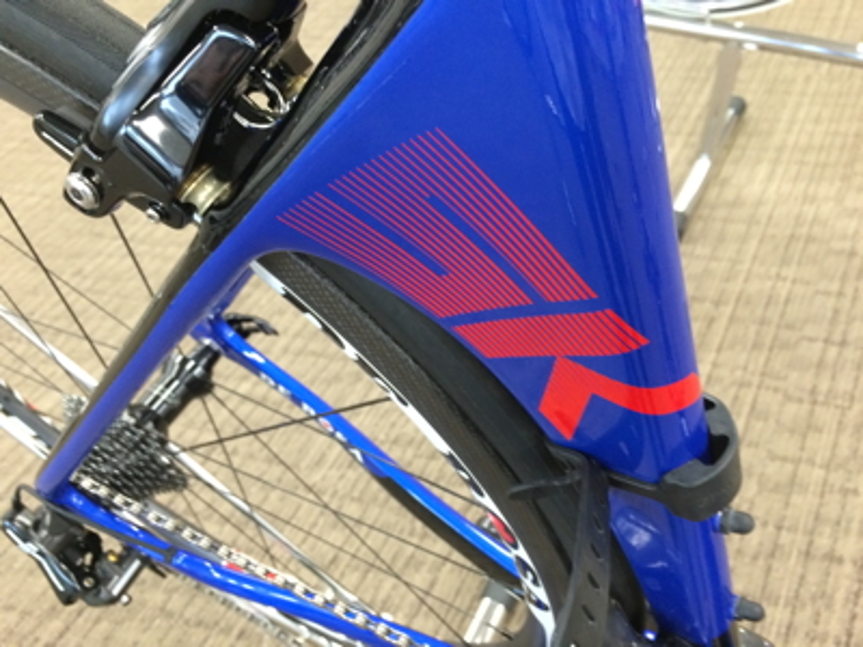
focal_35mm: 29
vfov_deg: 48.2
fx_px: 723
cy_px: 324
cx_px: 432
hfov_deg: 61.7
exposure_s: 1/30
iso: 200
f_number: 2.2
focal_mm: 4.15
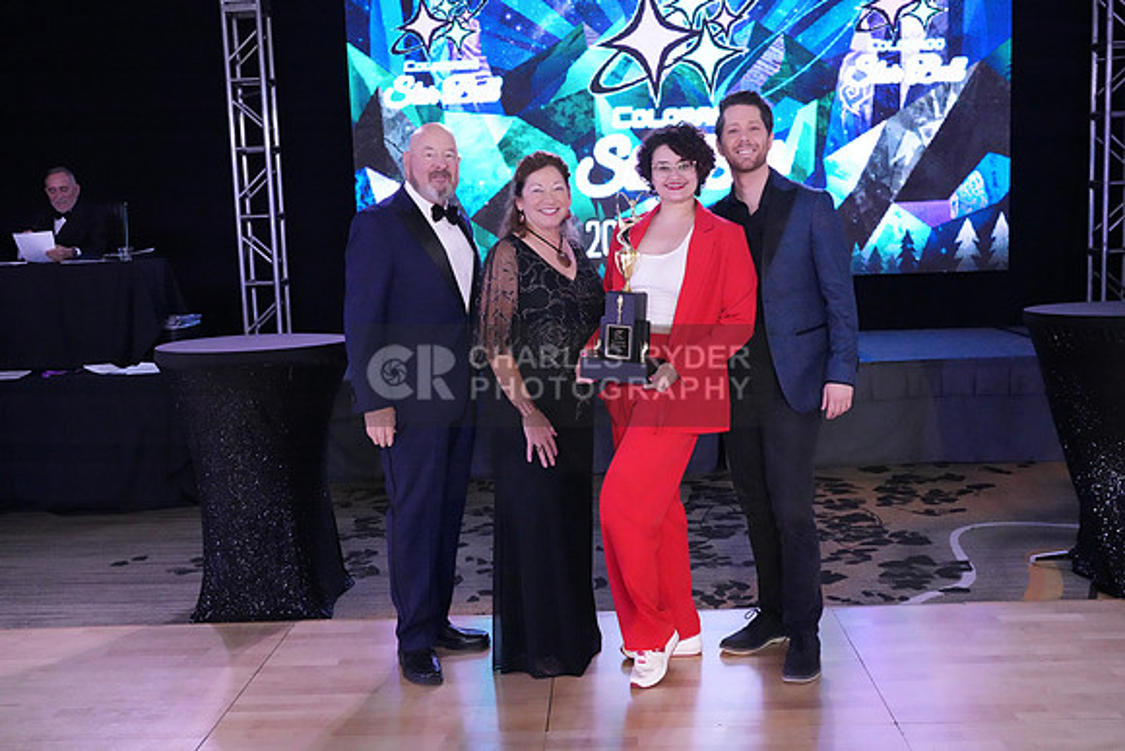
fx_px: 1125
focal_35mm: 36
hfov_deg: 53.1
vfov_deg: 36.9
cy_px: 376
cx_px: 562
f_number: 5.6
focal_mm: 36
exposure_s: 1/400
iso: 12800
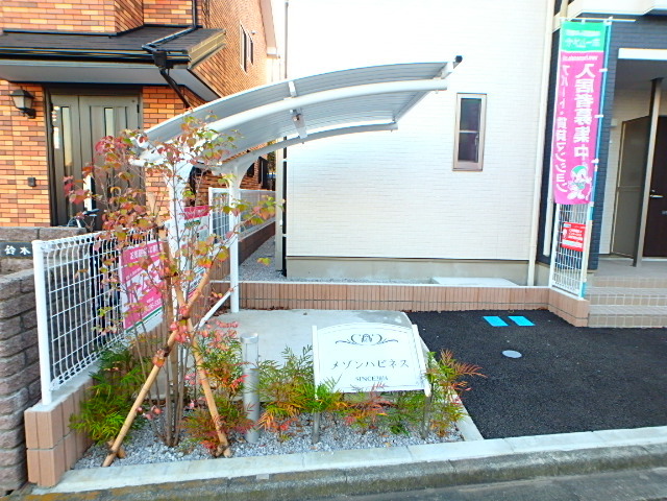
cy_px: 250
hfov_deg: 79.0
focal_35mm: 21
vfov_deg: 63.4
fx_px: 405
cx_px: 334
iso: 200
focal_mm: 3.7
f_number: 3.5
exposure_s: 1/40
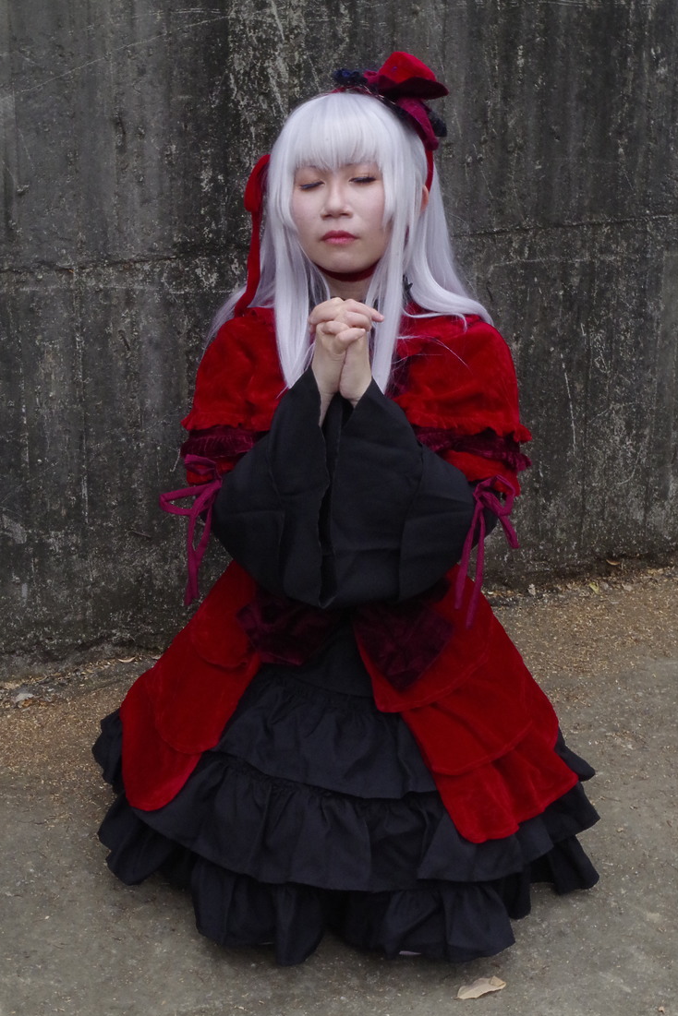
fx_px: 1936
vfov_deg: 29.4
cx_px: 331
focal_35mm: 69
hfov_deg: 19.9
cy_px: 488
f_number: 5.6
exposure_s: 1/20
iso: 2000
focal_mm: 43
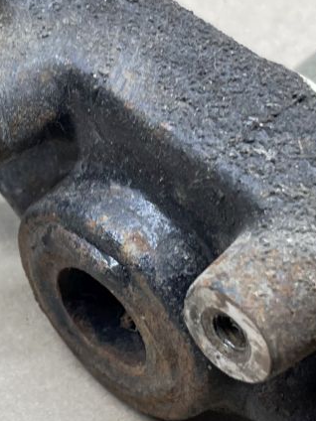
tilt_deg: -45.2
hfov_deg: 14.9
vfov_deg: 20.0
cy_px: 265
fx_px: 1193
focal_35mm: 98
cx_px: 21
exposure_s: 1/50
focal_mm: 4.2
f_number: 1.6
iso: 80
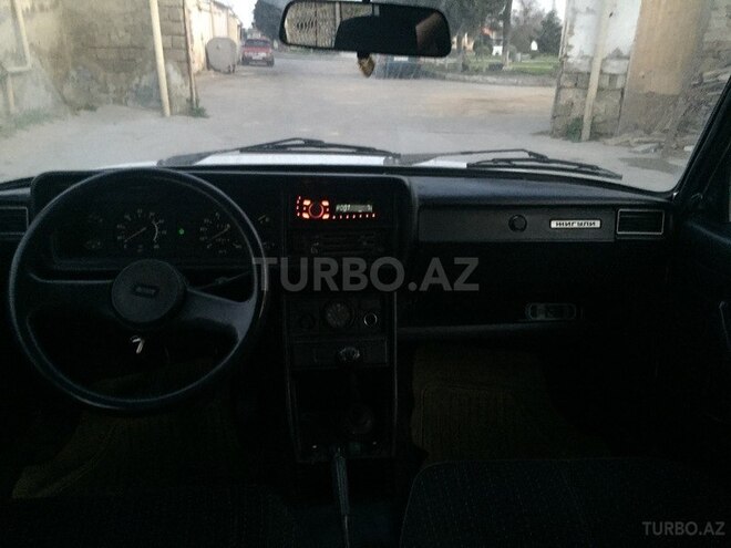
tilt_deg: -20.6
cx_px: 366
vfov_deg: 48.2
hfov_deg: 61.7
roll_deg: -1.0
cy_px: 274
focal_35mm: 29
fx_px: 612
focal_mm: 4.15
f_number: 2.2
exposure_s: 1/17
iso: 500
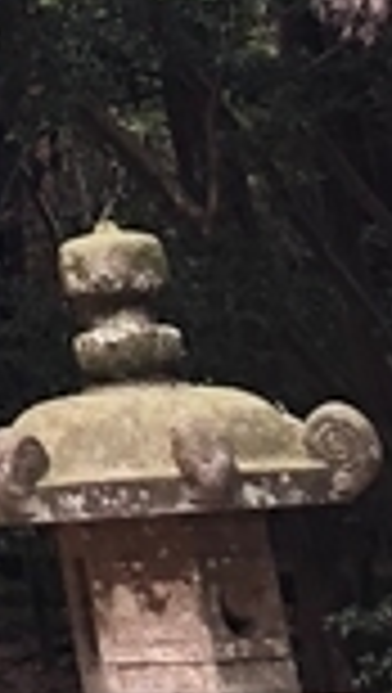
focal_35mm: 203
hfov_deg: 5.5
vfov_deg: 9.2
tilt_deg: +23.6
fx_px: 3739
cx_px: -951
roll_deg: +4.3
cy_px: -1130
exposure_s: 1/120
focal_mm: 4
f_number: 1.8
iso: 50
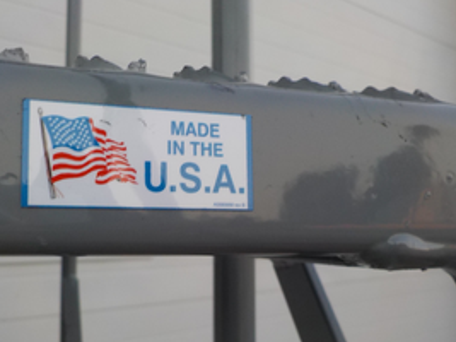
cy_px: 185
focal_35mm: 45
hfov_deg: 42.0
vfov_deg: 32.1
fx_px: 593
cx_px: 196
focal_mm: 4.1
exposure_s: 1/80
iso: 125
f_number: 3.3
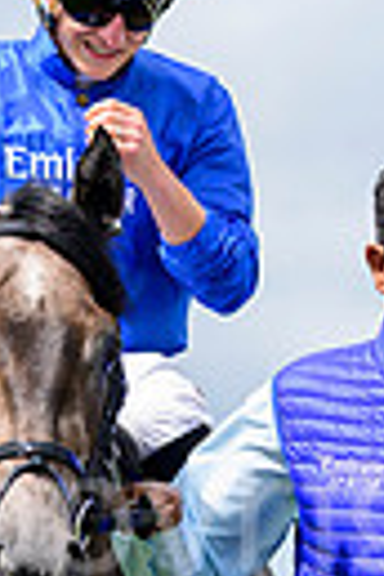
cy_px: 759
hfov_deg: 3.3
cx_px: 362
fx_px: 6671
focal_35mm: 417
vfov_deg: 4.9
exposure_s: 1/1000
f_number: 6.3
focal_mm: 120
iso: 400
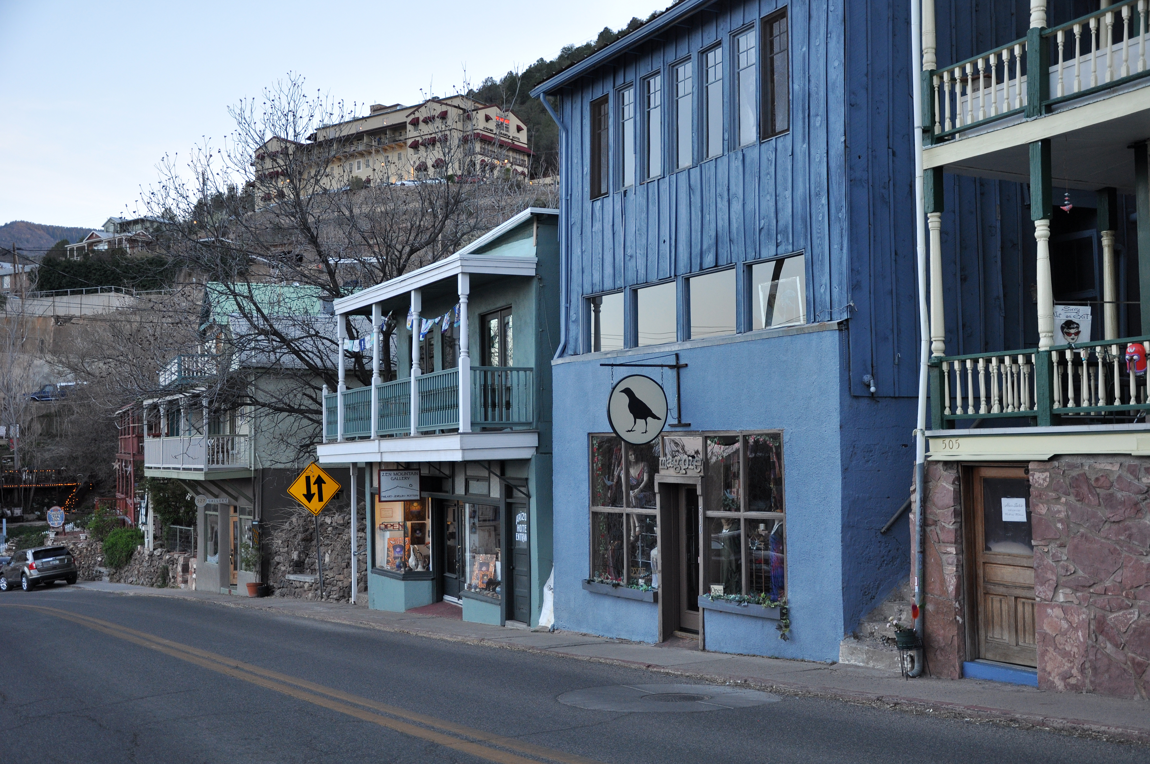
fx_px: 1244
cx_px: 575
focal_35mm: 39
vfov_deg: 34.1
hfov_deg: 49.6
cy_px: 382
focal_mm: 26
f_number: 4
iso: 400
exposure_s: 1/60
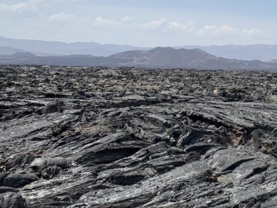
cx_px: 255
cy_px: 97
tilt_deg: -3.1
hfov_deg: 29.7
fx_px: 496
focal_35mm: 62
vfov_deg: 23.7
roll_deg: -3.1
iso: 25
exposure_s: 1/2915
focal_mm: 4.25
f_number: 1.8
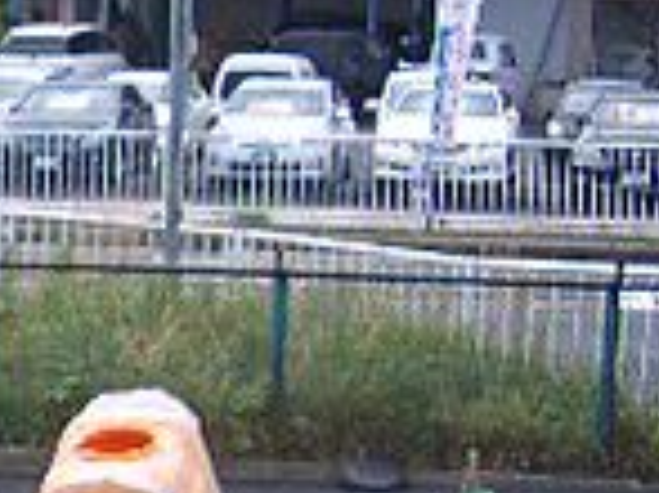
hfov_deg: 12.5
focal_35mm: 143
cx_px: -560
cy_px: 672
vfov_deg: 10.1
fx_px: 2720
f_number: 2.6
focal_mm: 5.8
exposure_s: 1/320
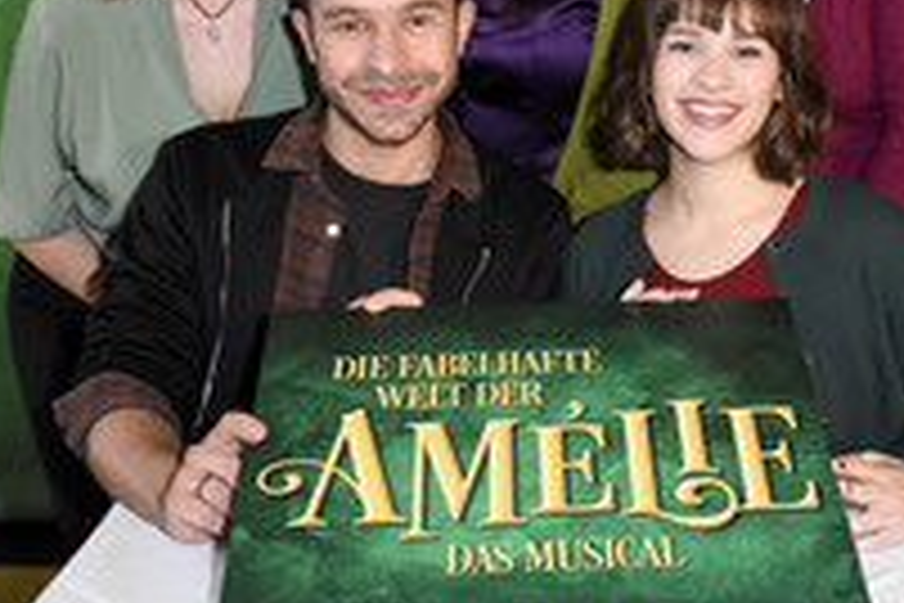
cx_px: 663
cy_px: 68
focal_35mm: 74
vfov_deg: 18.1
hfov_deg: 27.0
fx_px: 1858
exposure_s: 1/125
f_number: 6.3
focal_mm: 22
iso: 1600
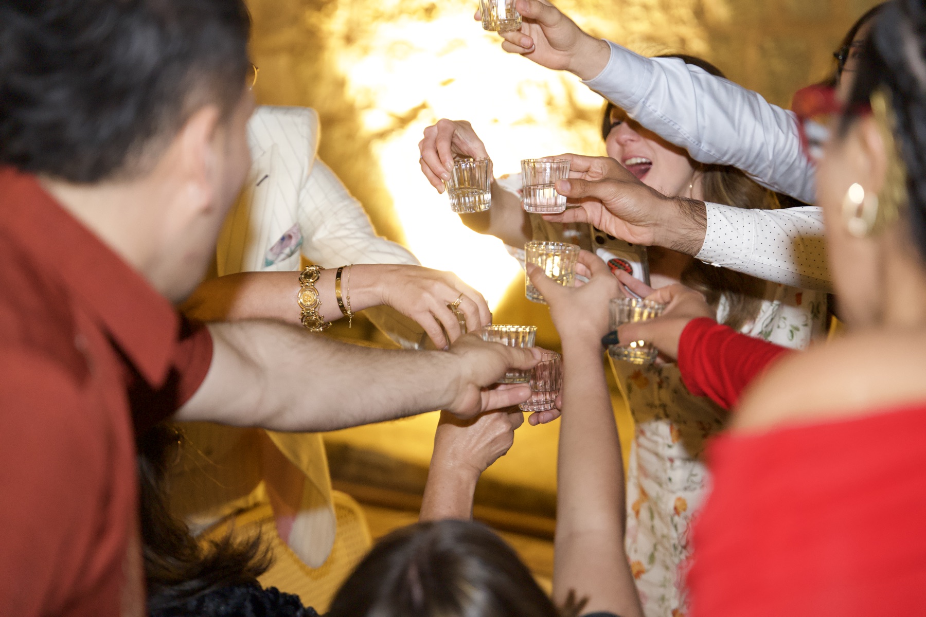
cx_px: 463
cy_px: 308
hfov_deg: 32.4
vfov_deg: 21.9
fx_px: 1595
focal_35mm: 62
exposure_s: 1/160
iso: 6400
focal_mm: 62
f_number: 2.8
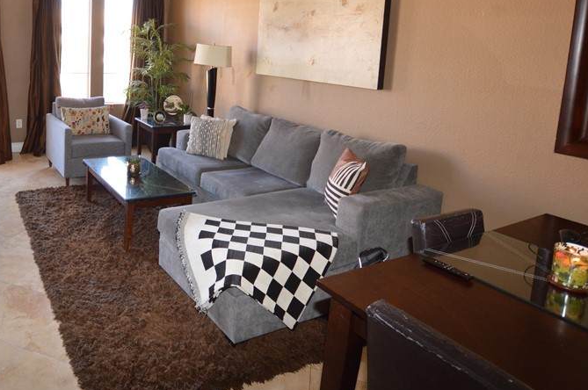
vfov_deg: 46.5
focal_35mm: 27
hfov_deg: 64.4
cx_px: 159
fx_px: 437
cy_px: 101
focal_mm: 11
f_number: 4
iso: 400
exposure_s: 1/60
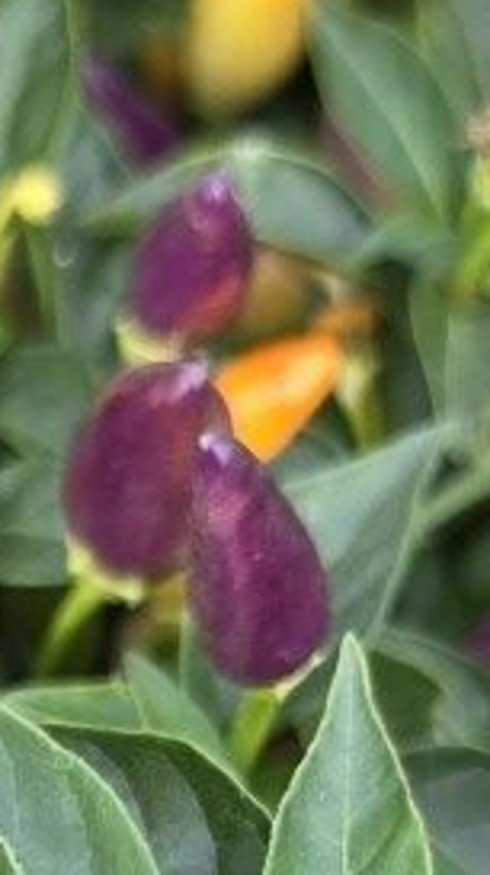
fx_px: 3405
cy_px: 1186
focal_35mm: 147
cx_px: -176
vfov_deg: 14.0
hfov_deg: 8.1
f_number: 1.7
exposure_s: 1/180
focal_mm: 6.3
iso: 50
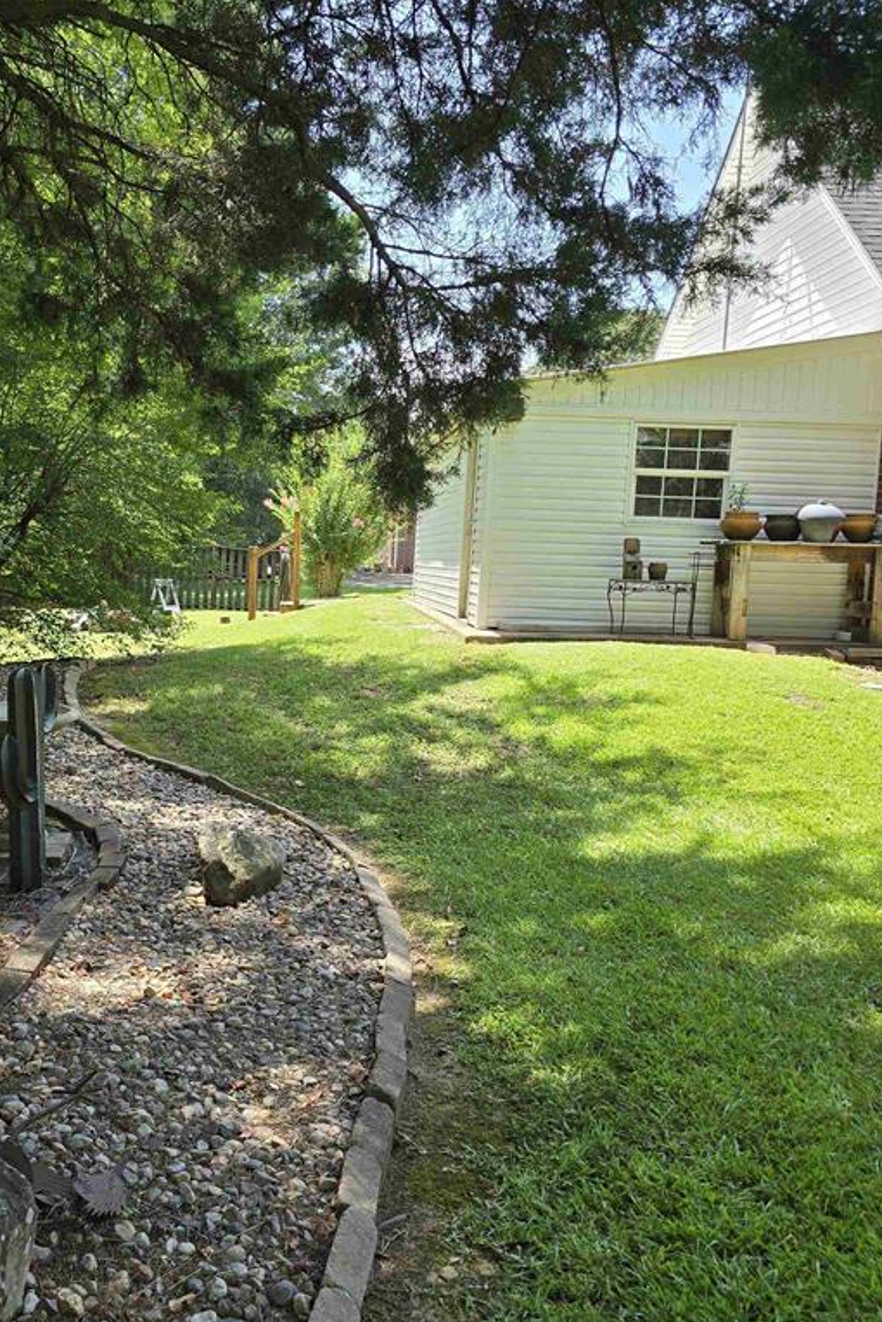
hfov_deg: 40.2
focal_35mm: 32
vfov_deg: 58.7
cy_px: 662
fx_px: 1176
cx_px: 242
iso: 12
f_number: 1.7
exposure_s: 1/187
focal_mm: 6.3
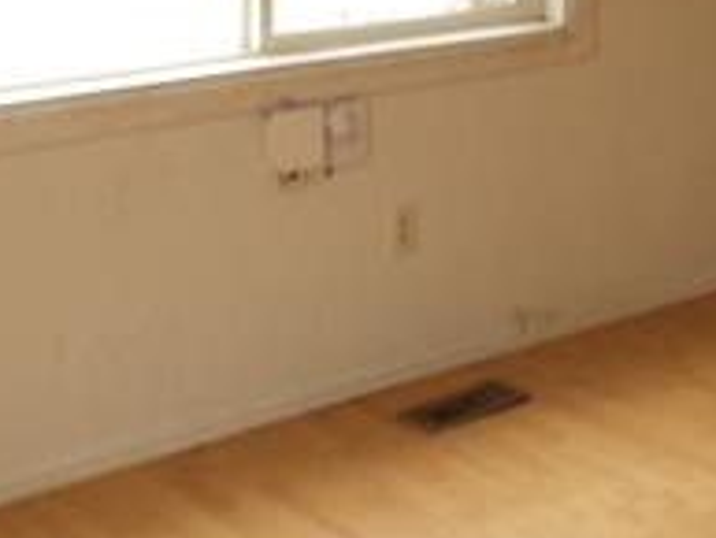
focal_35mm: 73
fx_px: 1511
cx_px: 605
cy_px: -173
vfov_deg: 18.7
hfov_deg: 26.0
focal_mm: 4
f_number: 3.4
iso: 80
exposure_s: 1/50
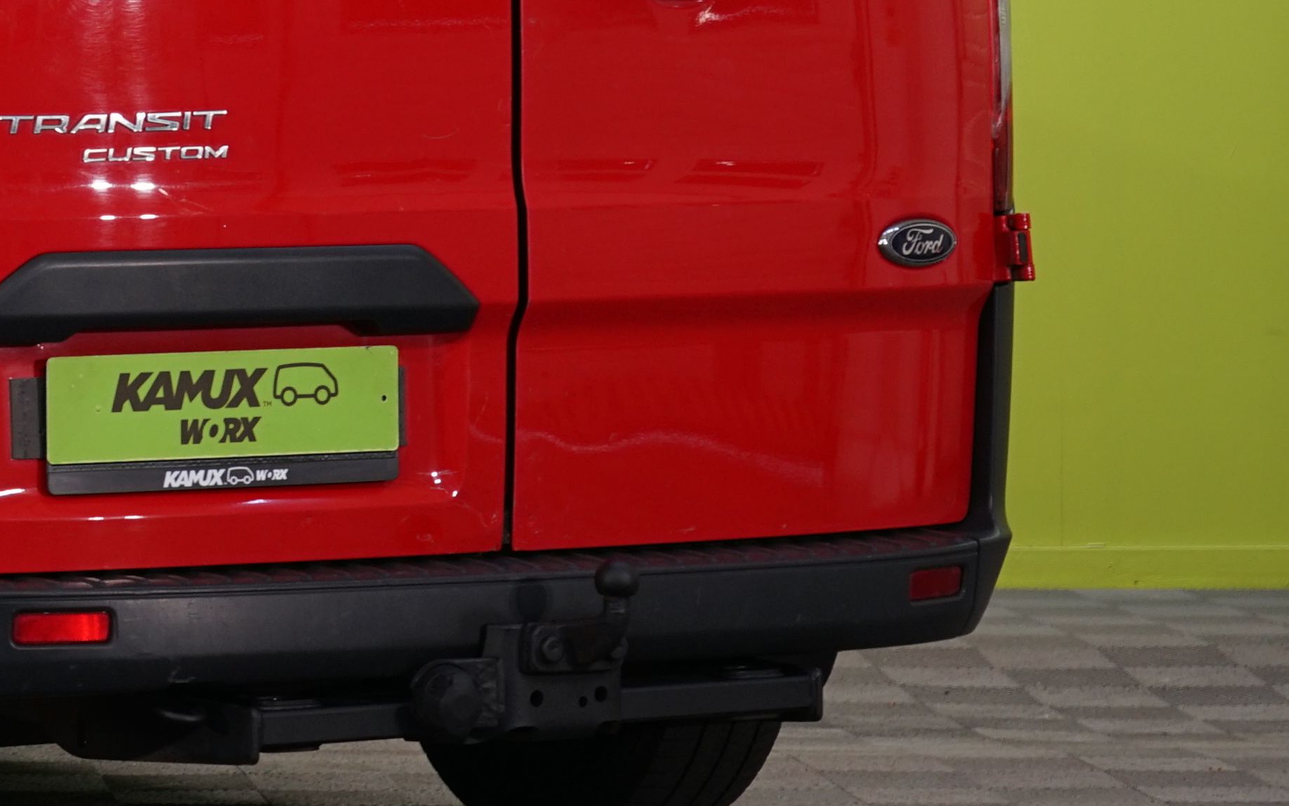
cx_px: -457
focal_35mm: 207
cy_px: 89
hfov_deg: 9.9
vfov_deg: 6.3
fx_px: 7272
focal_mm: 62
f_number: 5.6
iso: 320
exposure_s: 1/30
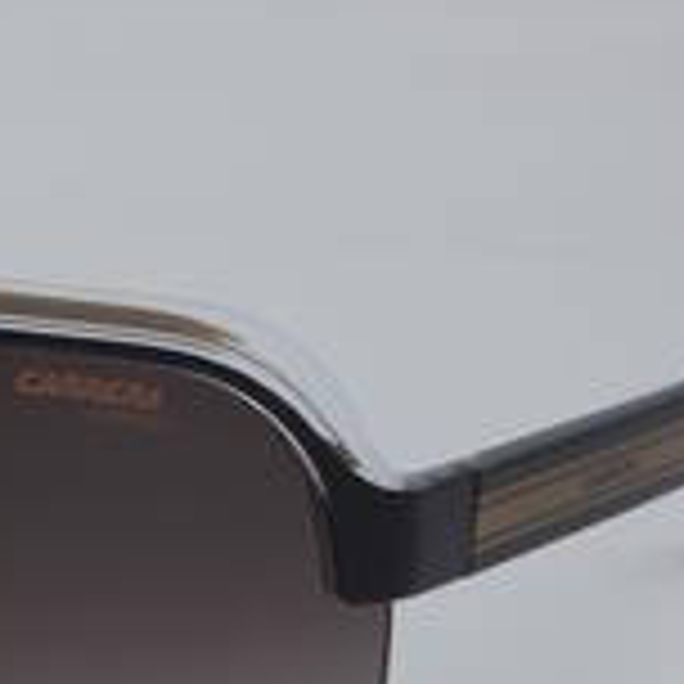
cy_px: 544
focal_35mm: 168
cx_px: -94
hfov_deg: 10.3
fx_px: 3756
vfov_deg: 10.4
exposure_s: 1/4
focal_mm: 50
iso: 100
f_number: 32
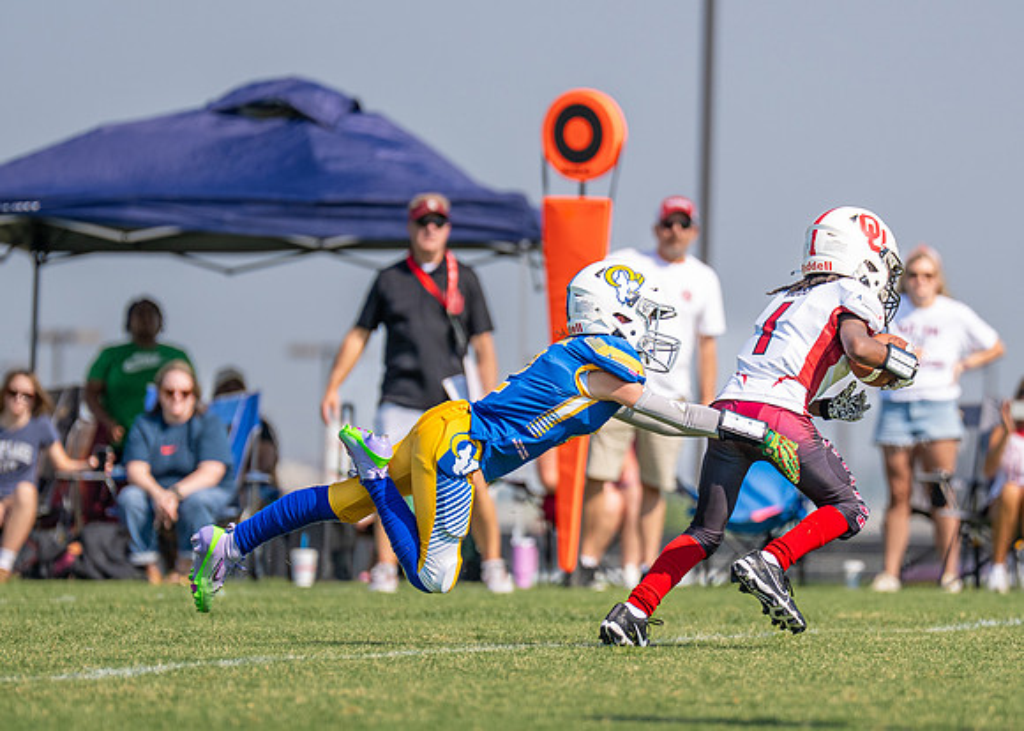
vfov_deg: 3.5
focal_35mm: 413
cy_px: 397
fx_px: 12020
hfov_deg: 4.9
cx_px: 619
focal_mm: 200
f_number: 2.8
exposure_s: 1/3200
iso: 160
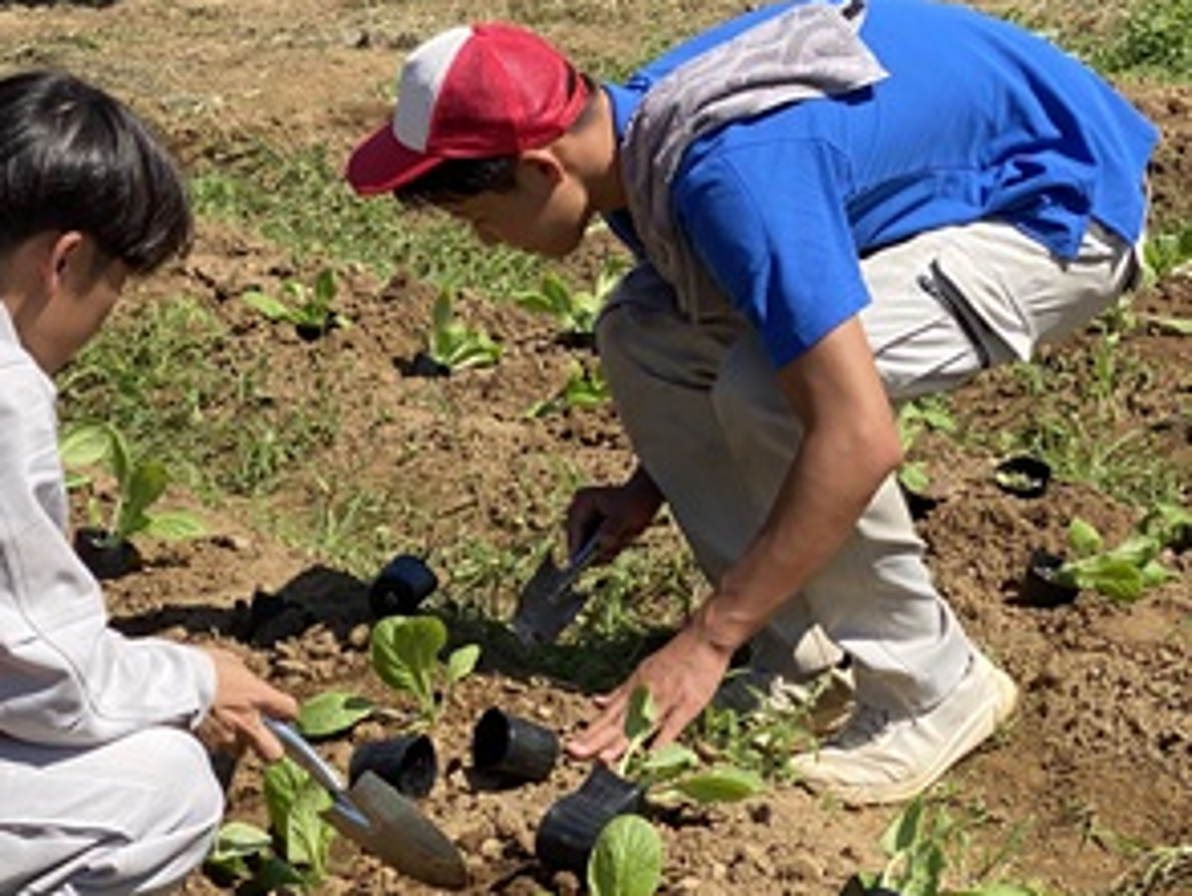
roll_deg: +0.4
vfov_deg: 14.0
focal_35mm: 106
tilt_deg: -13.6
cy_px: 397
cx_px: 365
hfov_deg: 18.5
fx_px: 3653
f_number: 2
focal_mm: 6
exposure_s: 1/1370
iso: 20
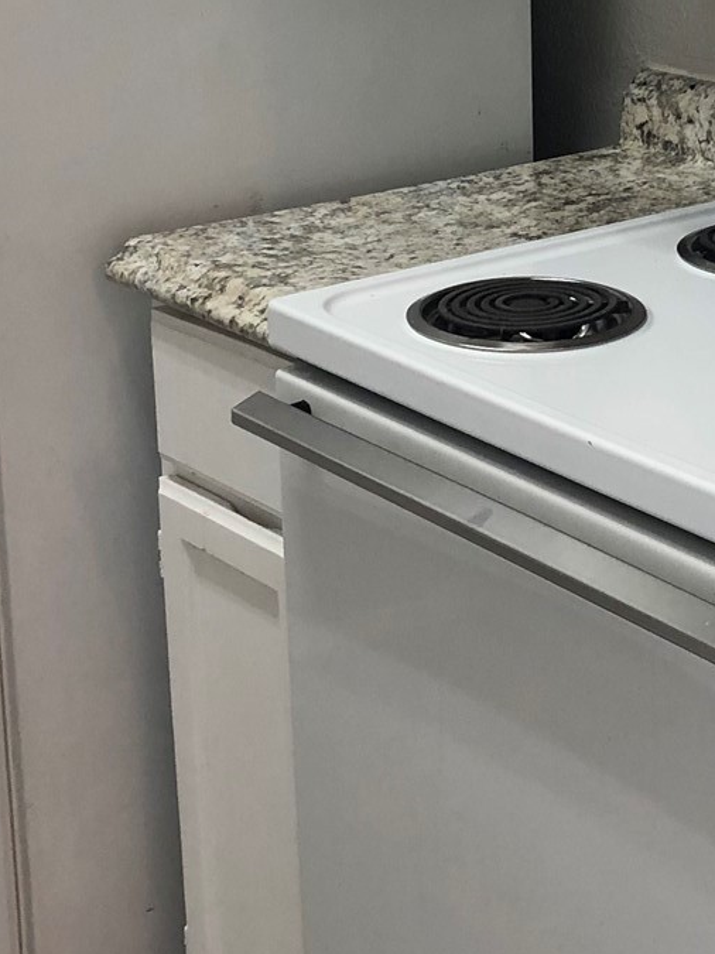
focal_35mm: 85
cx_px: 629
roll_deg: +0.3
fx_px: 2342
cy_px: 225
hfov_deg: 17.1
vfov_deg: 22.8
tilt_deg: -13.9
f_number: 1.8
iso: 32
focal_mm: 3.99
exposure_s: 1/30
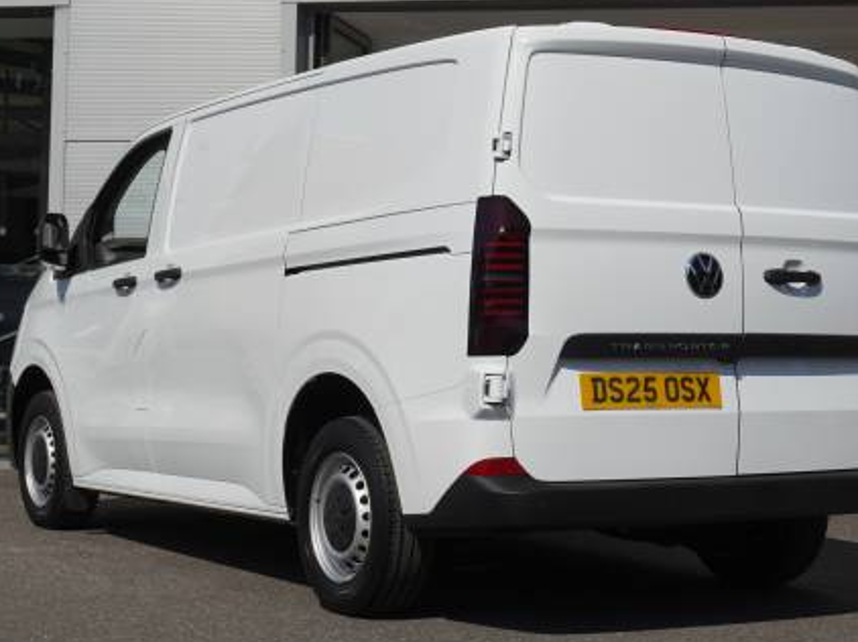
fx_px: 1734
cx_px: 502
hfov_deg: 27.7
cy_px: 323
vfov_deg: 21.0
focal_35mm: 70
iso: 100
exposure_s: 1/400
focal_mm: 32
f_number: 8
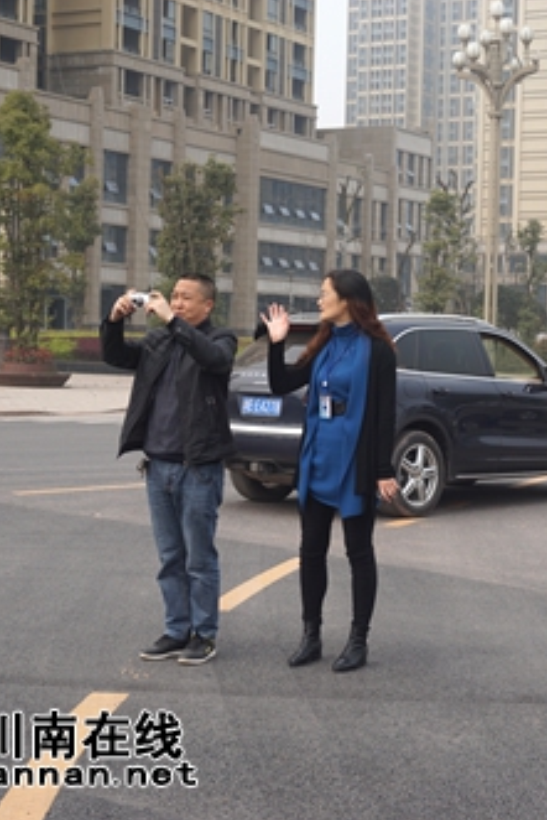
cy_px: 409
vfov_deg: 30.6
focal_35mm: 66
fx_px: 1497
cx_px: 401
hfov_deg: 20.6
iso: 100
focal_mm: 29
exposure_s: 1/200
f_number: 6.3
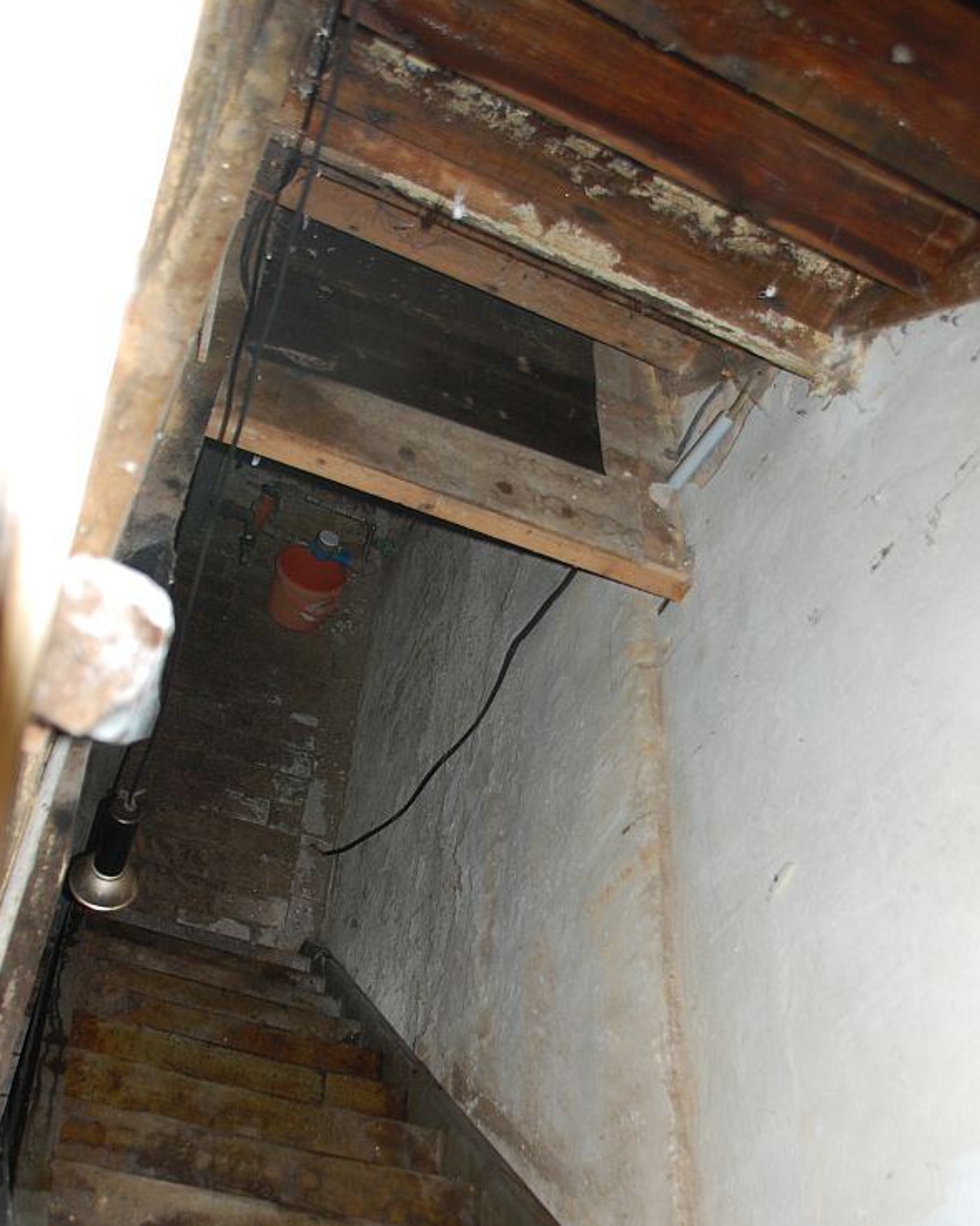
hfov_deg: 47.1
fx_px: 1125
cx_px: 496
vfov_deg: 56.7
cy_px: 749
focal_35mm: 31
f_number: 3.5
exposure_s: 1/60
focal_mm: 18
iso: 400
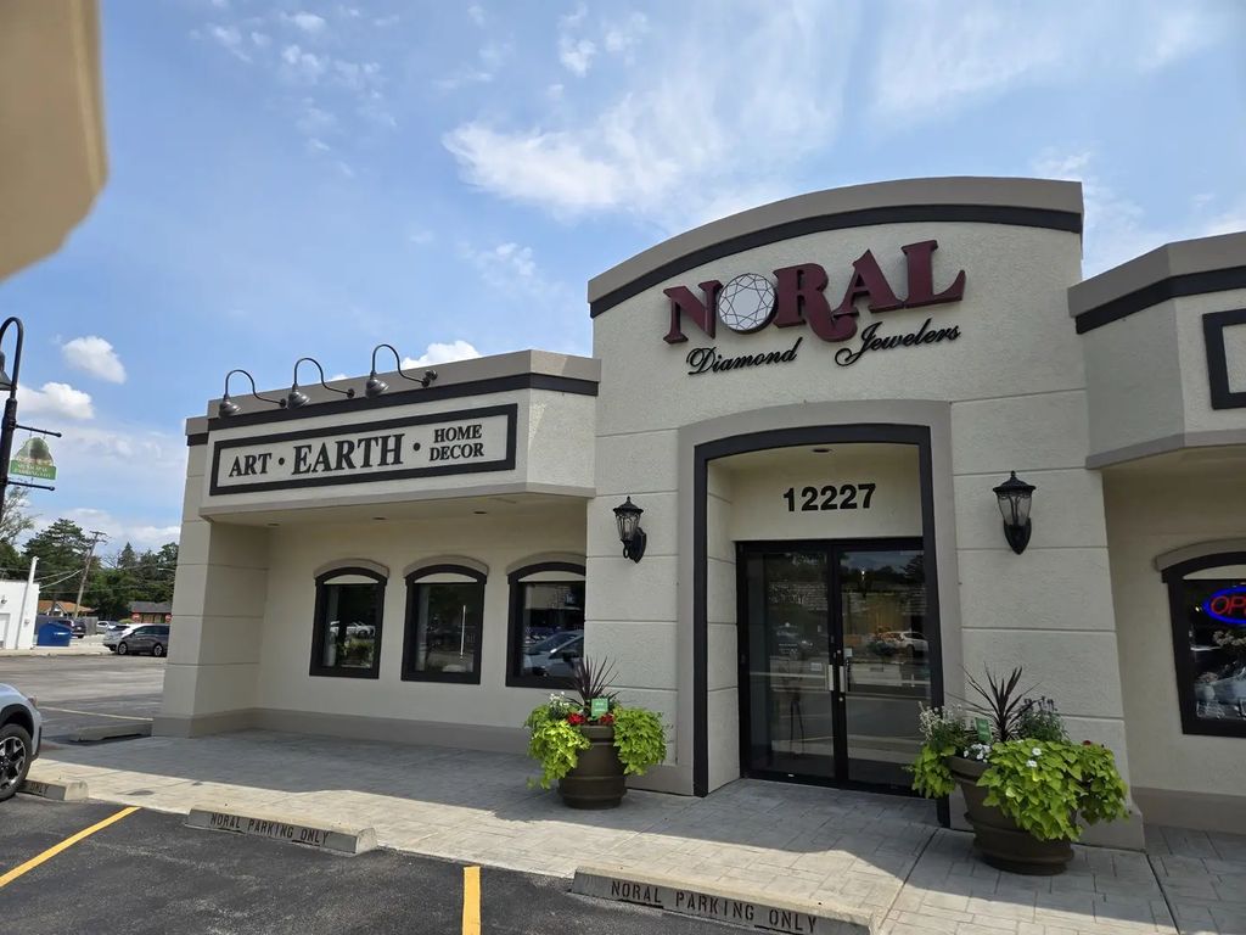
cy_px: 468
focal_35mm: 23
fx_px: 828
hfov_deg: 73.9
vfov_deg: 58.9
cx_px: 623
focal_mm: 5.4
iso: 25
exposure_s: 1/2216
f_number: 1.8
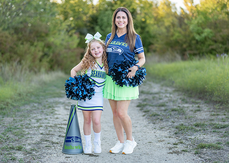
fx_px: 444
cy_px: 84
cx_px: 113
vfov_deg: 20.9
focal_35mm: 68
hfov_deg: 28.9
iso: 100
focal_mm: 50
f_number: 1.2
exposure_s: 1/800
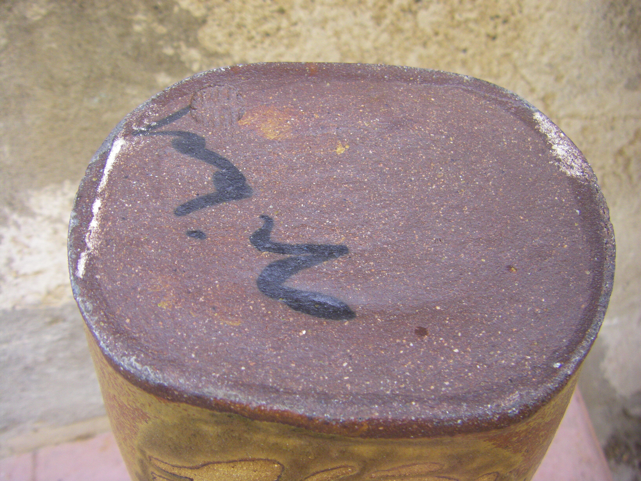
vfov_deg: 37.7
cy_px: 240
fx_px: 704
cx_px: 320
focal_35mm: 38
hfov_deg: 49.0
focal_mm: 6.3
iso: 250
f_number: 3.5
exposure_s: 1/100
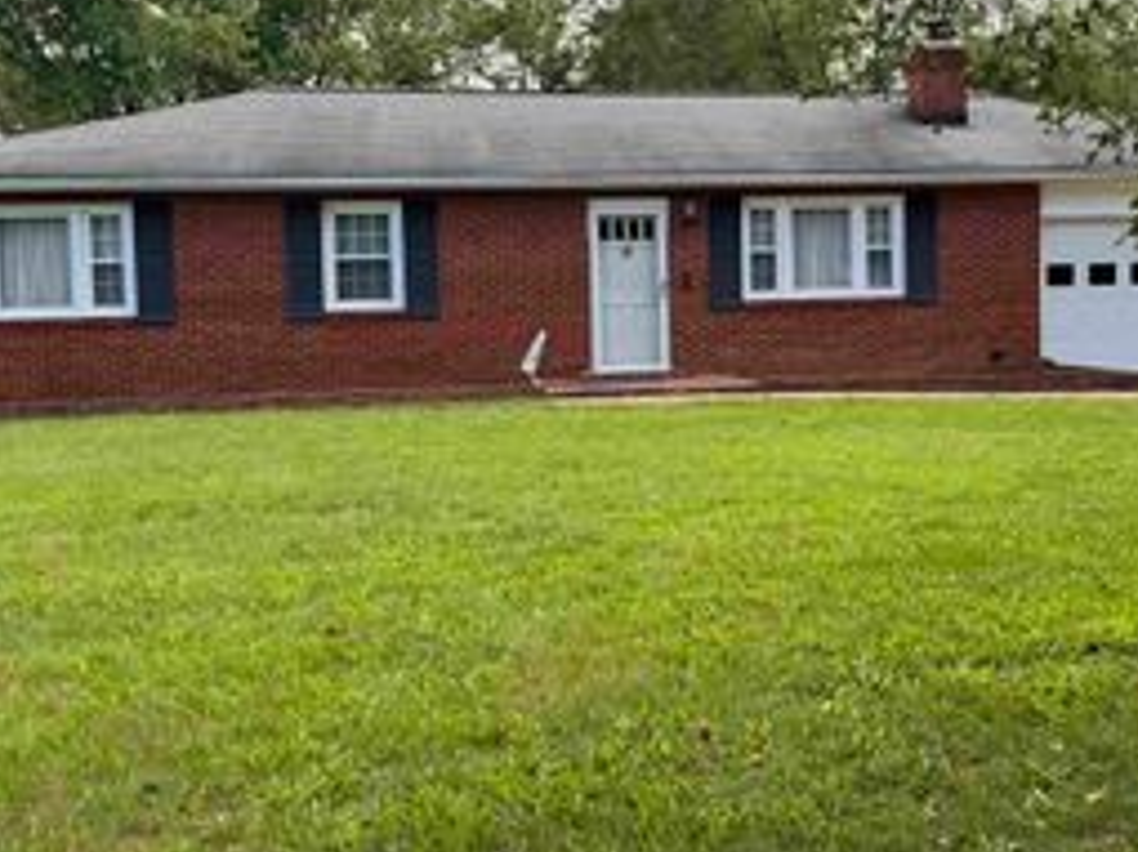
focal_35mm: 47
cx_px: 683
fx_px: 1544
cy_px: 337
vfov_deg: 30.8
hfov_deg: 40.3
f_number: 1.78
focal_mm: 6.76
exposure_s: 1/832
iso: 80
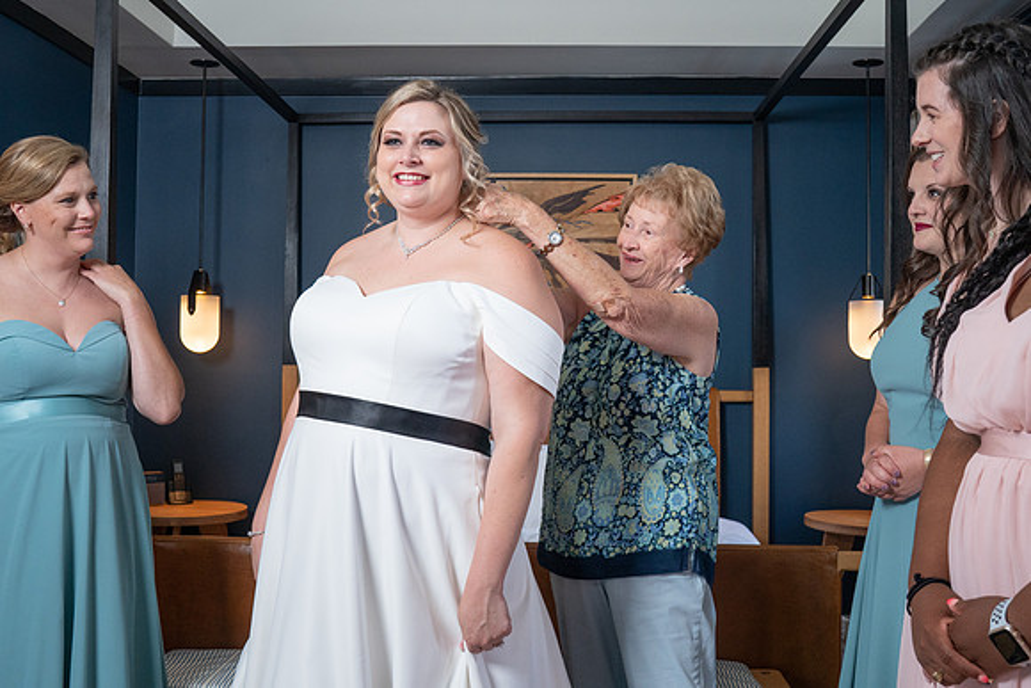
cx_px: 533
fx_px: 1204
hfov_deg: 46.4
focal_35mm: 42
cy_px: 343
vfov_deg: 31.9
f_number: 6.3
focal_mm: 35
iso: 2000
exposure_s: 1/200
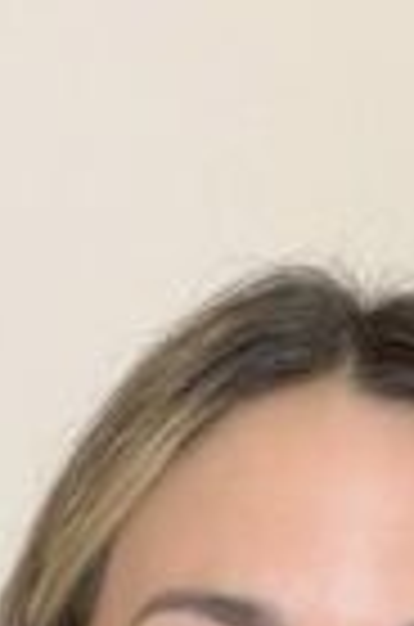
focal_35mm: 180
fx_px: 3120
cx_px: 184
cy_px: 1792
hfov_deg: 7.6
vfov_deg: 9.4
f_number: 1.9
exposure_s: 1/61
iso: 80
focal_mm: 2.71
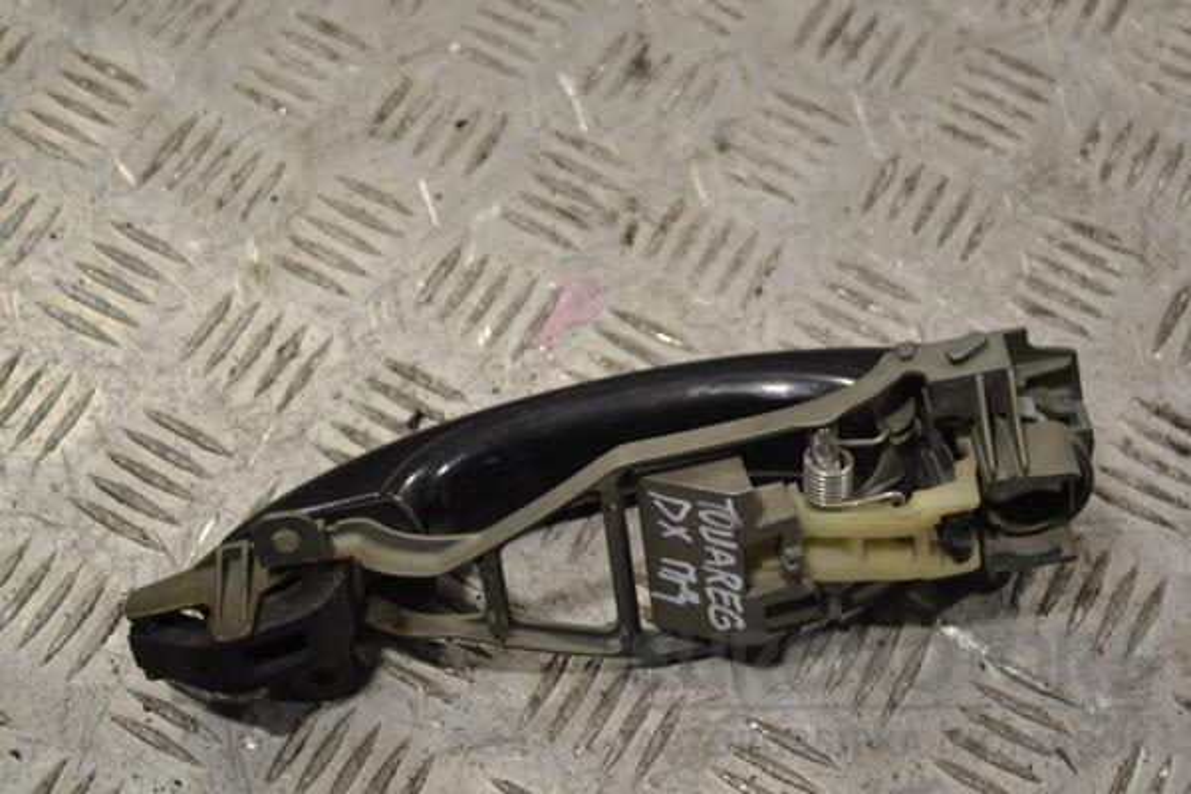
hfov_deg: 29.2
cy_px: 397
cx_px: 596
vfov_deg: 19.7
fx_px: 2283
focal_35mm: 69
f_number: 5.3
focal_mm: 46
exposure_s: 1/125
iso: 400
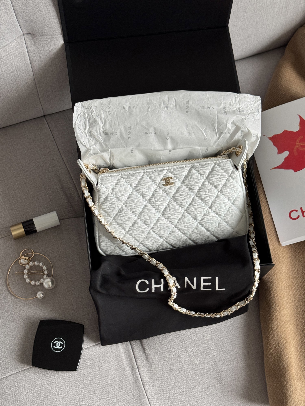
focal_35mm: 48
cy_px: 203
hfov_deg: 30.3
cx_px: 152
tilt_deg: -72.3
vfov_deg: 39.7
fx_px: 564
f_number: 1.78
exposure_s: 1/60
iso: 125
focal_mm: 6.76
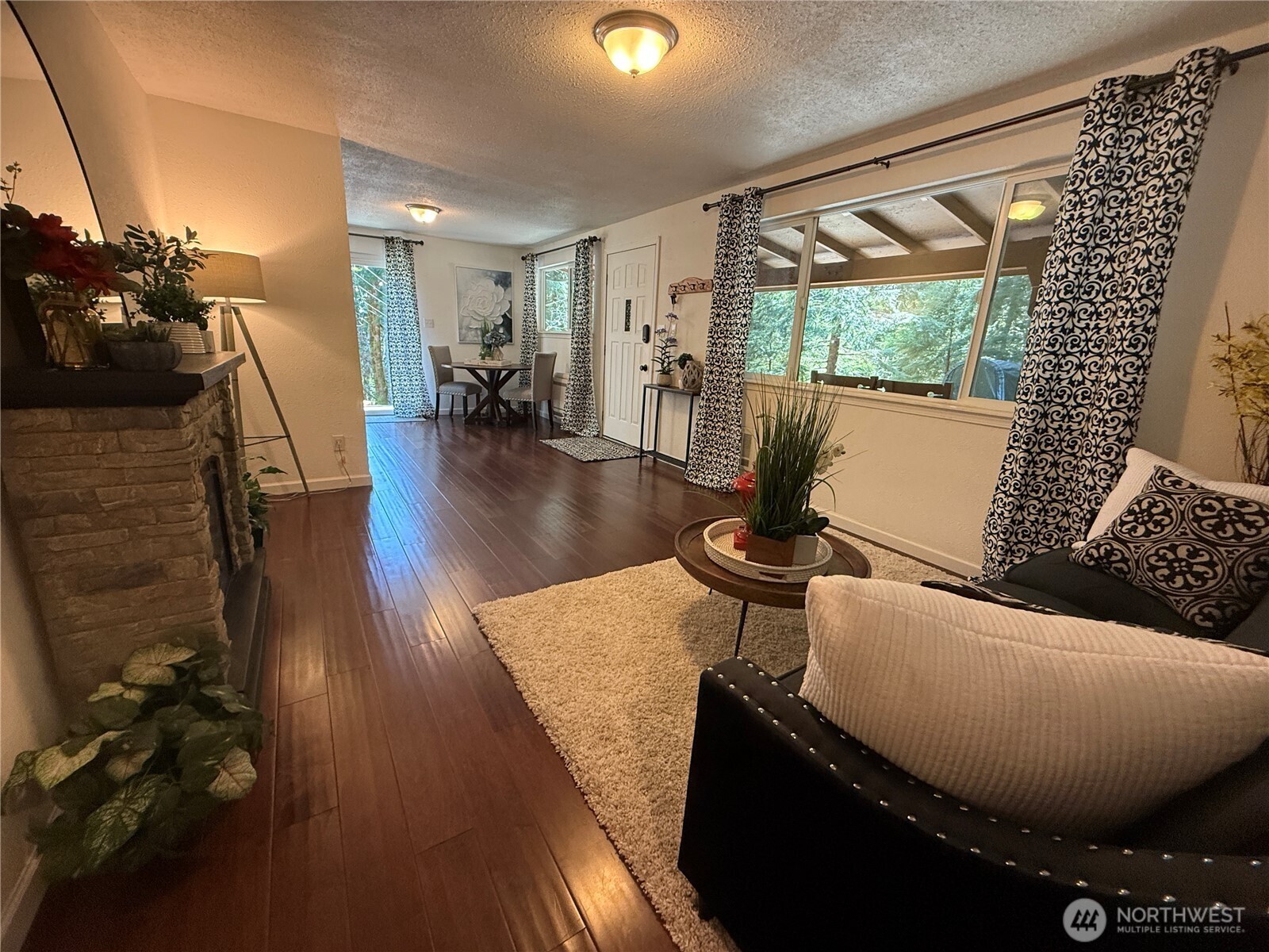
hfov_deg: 102.1
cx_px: 634
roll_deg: -2.1
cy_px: 476
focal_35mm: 14
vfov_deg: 85.7
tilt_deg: -14.1
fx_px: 513
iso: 320
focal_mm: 2.22
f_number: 2.2
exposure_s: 1/60
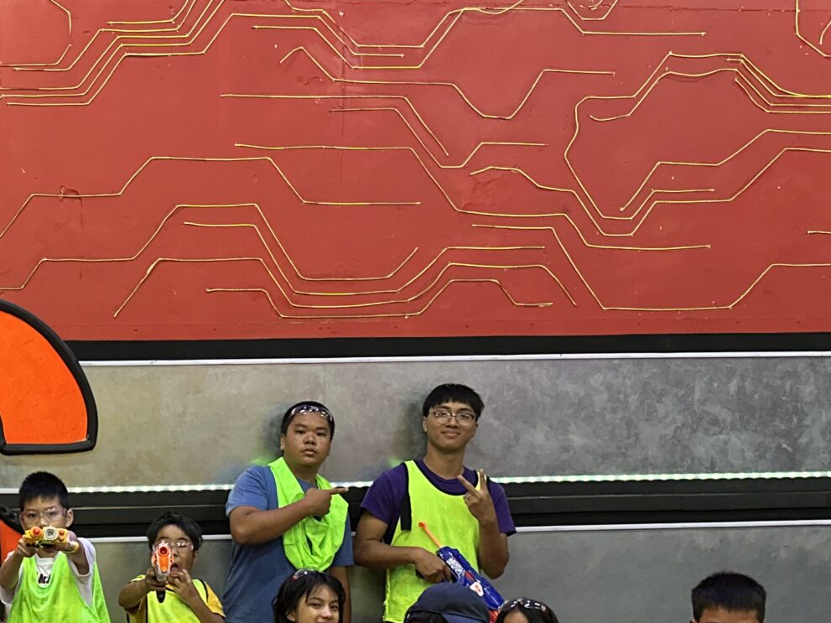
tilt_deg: -4.6
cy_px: 543
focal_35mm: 62
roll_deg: +0.5
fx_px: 1488
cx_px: 41
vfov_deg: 23.1
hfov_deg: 29.5
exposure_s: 1/60
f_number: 1.78
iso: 640
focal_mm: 6.86
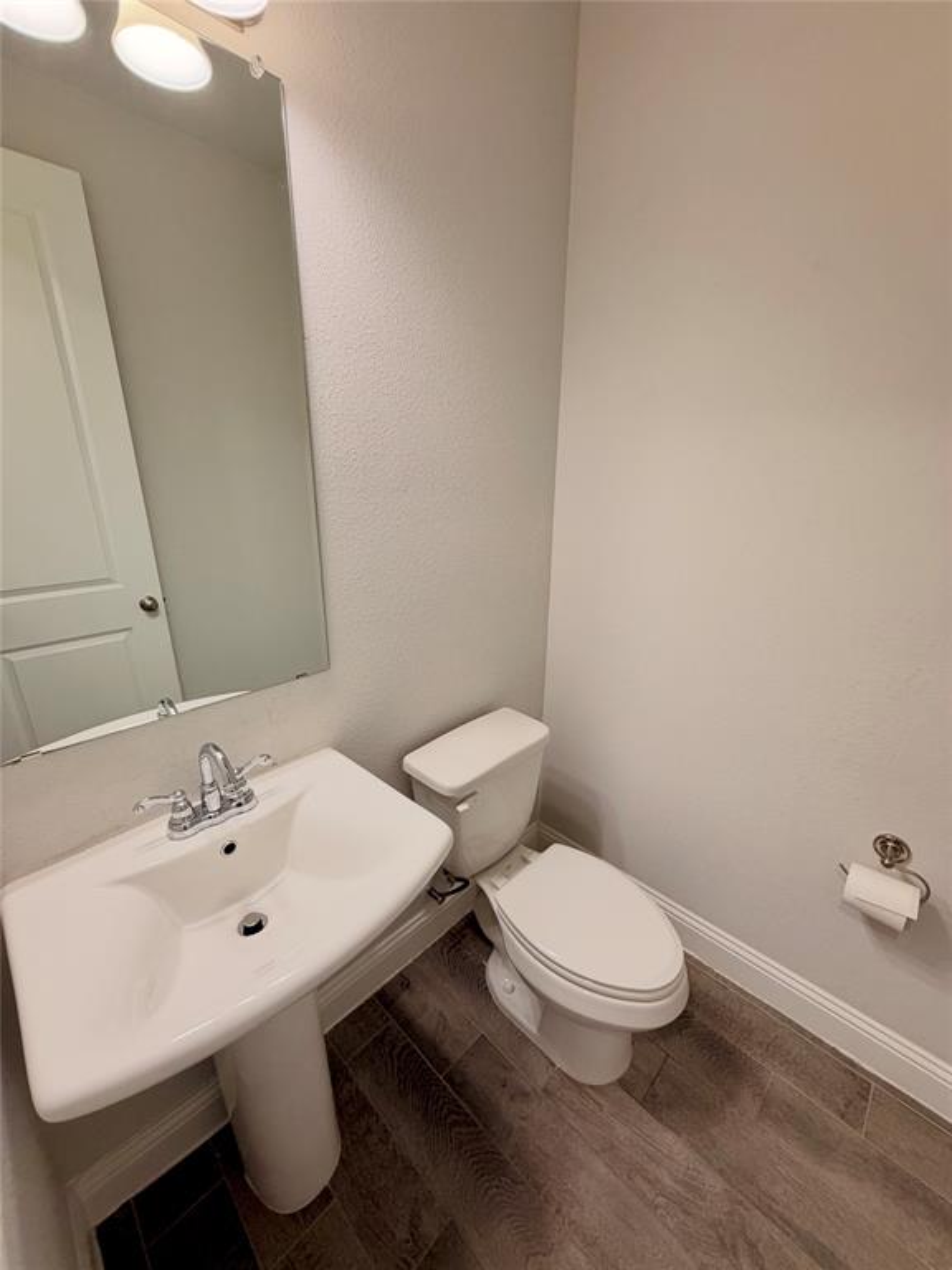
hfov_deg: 85.7
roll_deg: -0.3
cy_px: 635
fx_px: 513
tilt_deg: -17.4
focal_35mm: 14
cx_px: 476
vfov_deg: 102.1
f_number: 2.2
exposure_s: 1/120
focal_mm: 2.22
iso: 320
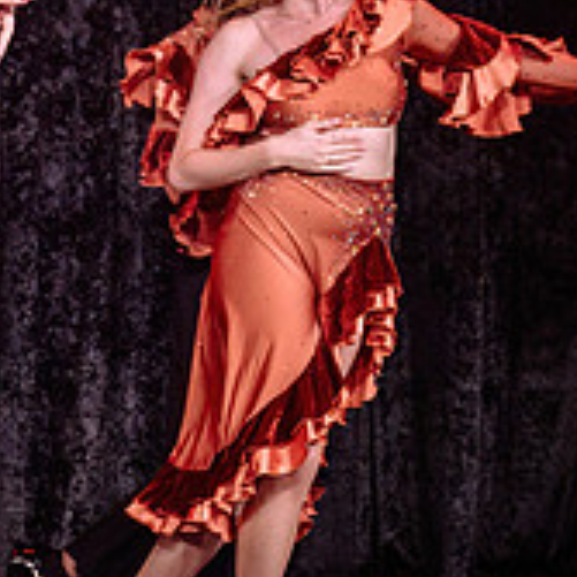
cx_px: -370
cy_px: 204
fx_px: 2848
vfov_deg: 11.6
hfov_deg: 11.0
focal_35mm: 151
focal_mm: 41
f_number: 3.2
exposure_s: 1/400
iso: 1250
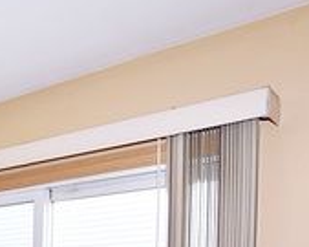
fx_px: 537
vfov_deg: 23.3
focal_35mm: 59
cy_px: 310
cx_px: -97
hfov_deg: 26.8
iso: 180
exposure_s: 1/125
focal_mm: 11
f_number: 5.6
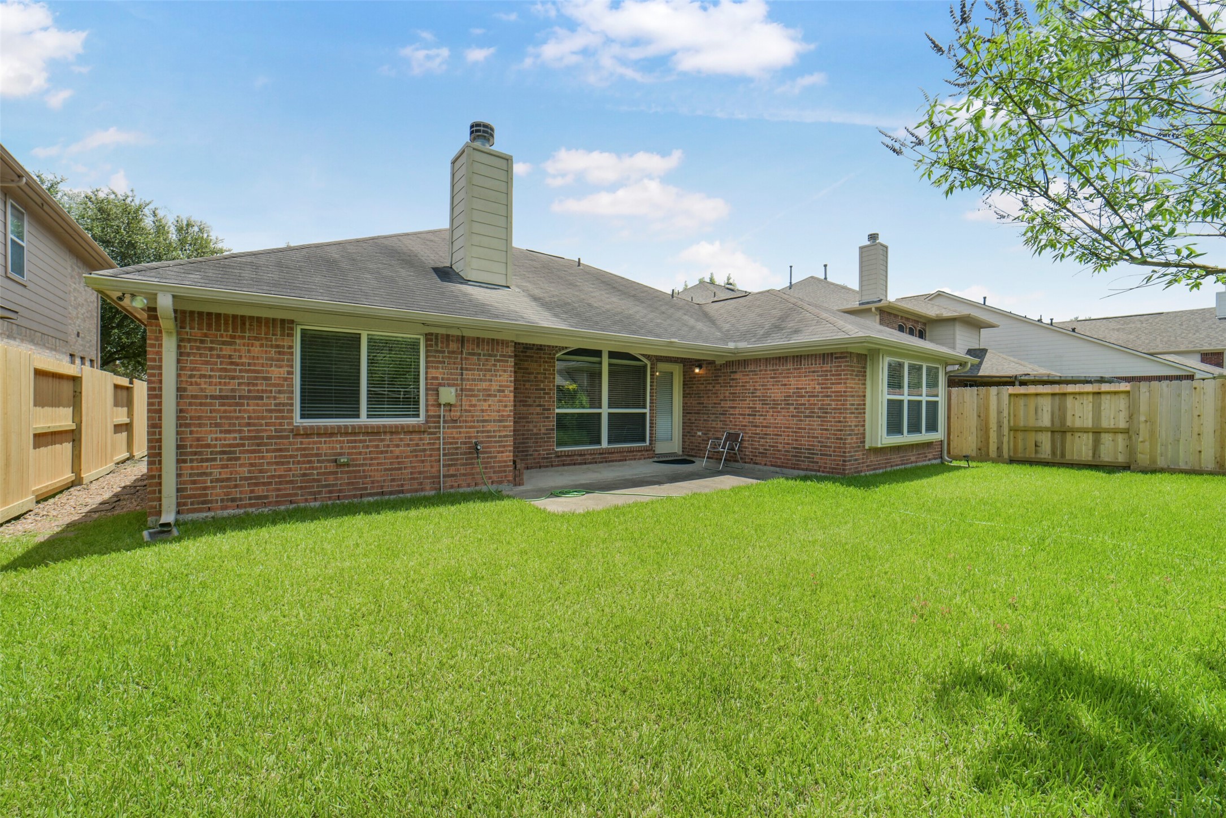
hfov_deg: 104.2
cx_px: 613
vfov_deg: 81.2
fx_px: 477
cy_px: 409
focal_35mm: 14
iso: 500
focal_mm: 14
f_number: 11
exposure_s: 1/640
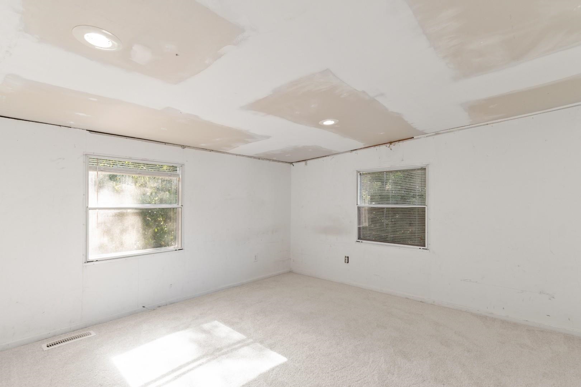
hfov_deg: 96.7
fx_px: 258
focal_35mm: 16
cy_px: 194
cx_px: 290
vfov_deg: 73.7
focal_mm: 11
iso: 100
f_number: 4.8
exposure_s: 1/10
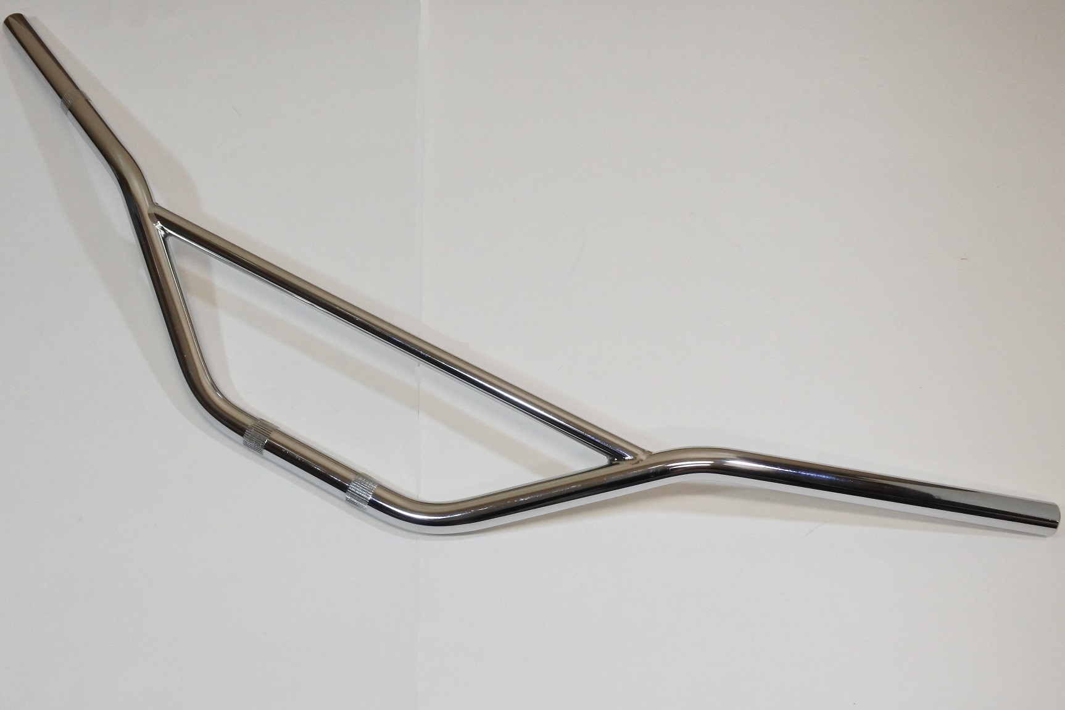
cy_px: 355
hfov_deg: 47.4
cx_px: 532
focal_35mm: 41
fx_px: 1213
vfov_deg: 32.6
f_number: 4.2
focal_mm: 15.3
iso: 800
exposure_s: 1/125
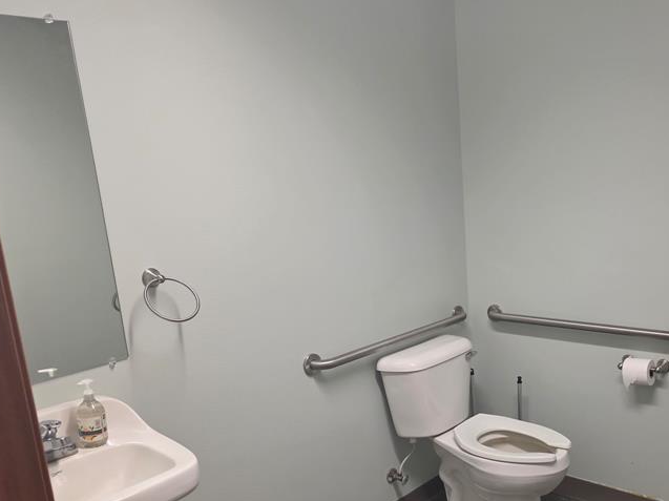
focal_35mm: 37
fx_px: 715
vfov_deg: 38.2
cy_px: 335
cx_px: 471
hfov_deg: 48.9
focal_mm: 6.3
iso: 1000
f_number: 1.7
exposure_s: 1/120
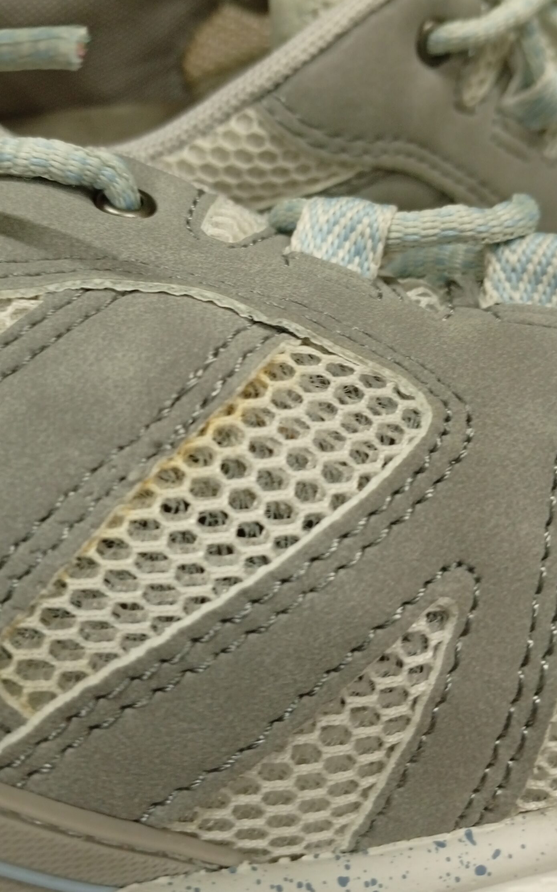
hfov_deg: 38.1
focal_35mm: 33
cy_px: 382
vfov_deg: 57.9
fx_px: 802
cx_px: 207
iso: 1073
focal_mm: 3.98
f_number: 1.8
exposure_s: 1/20
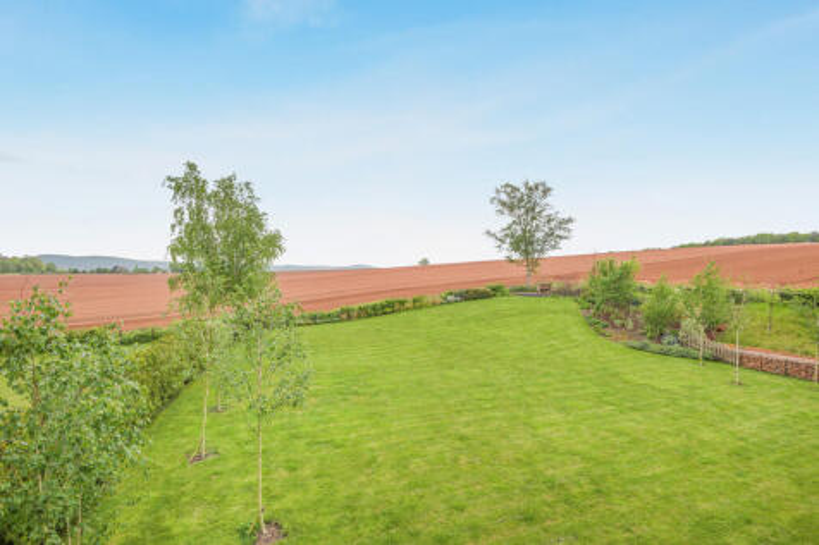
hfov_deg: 96.8
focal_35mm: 16
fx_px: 364
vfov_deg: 73.7
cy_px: 272
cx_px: 410
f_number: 11
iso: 100
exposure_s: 1/100
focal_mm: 16
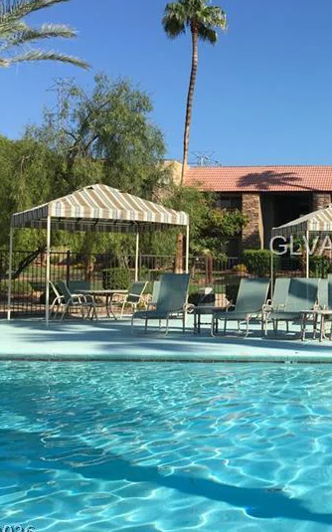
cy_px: 247
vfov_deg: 43.5
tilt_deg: +1.3
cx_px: 348
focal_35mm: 46
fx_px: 666
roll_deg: +0.5
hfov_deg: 26.2
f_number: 2.2
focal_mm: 4.15
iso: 25
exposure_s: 1/1789
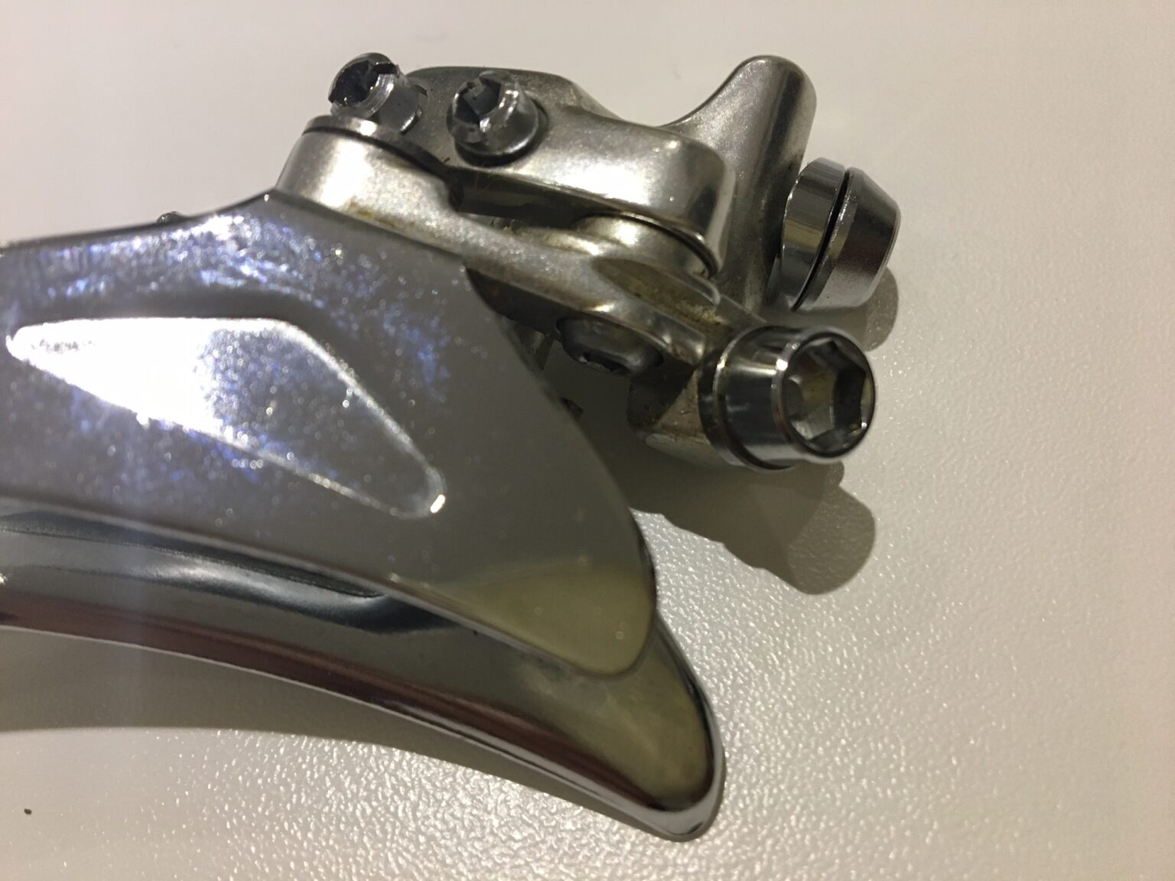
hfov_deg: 61.7
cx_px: 588
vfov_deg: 48.2
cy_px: 440
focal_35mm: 29
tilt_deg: -61.2
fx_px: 984
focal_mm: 4.15
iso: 160
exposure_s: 1/33
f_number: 2.2
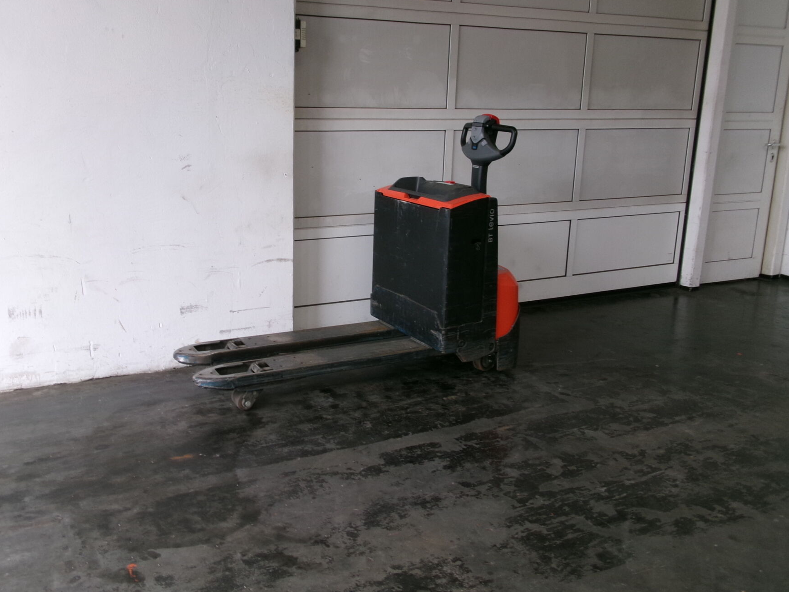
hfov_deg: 55.1
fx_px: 752
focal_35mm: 33
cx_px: 332
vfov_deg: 42.9
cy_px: 281
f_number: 3.9
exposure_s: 1/70
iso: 100
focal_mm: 5.1
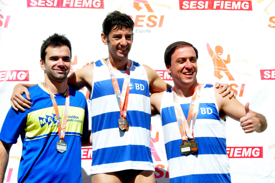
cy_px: 92
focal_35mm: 120
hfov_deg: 17.1
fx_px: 916
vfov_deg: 11.4
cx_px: 138
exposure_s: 1/60
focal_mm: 80
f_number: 22
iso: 200
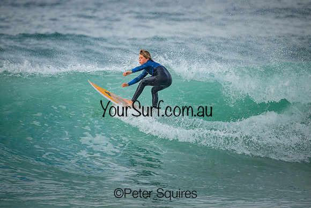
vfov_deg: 1.7
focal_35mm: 800
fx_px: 6912
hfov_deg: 2.6
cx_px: 156
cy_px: 104
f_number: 6.3
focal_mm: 800
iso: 1100
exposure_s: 1/2000
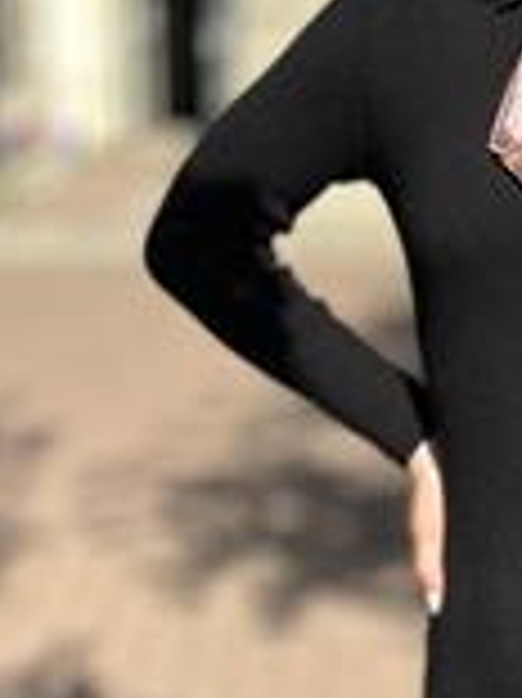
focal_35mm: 128
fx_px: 2577
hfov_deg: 11.3
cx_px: 644
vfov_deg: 15.3
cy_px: 597
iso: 100
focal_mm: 6.86
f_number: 1.78
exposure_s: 1/2732
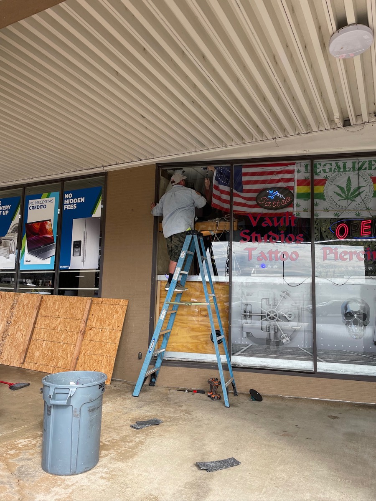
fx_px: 377
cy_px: 250
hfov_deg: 53.1
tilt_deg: +7.3
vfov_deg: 67.3
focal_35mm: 26
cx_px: 188
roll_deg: -0.9
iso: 32
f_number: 1.6
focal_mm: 4.2
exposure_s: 1/779
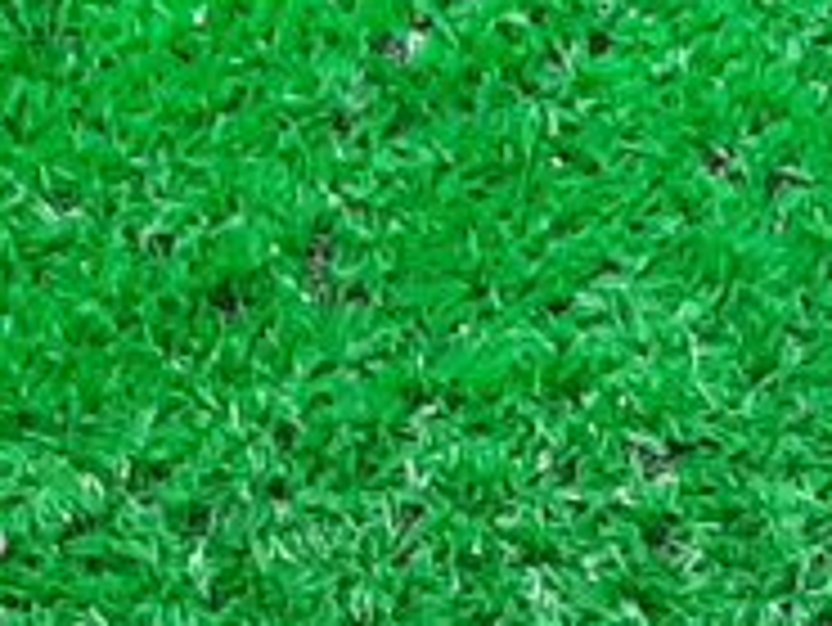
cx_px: 1088
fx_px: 4858
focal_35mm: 202
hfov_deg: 9.6
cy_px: 2378
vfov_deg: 6.2
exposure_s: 1/50
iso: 99
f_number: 1.7
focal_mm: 3.93
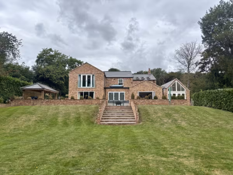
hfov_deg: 67.3
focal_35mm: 26
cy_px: 88
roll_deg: -0.2
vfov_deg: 53.1
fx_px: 175
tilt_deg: +6.1
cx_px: 116
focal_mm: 5.96
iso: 50
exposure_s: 1/3650
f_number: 1.6
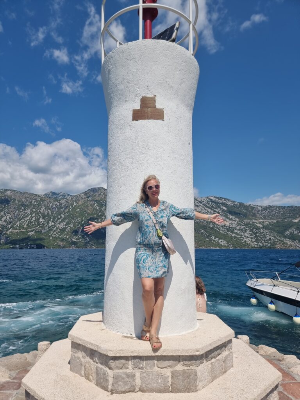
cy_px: 200
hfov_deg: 56.8
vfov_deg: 71.6
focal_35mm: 24
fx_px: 277
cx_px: 150
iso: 50
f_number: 1.8
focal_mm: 6.7
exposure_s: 1/2353
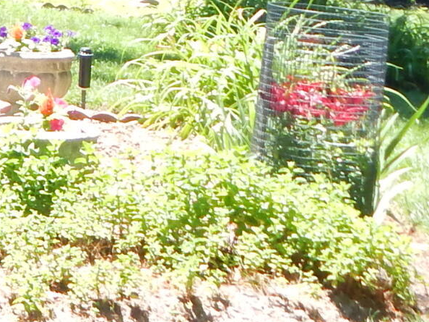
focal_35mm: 192
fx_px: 2379
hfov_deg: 9.3
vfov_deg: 7.6
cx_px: -591
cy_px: -101
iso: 125
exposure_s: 1/200
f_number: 3.4
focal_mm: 6.8
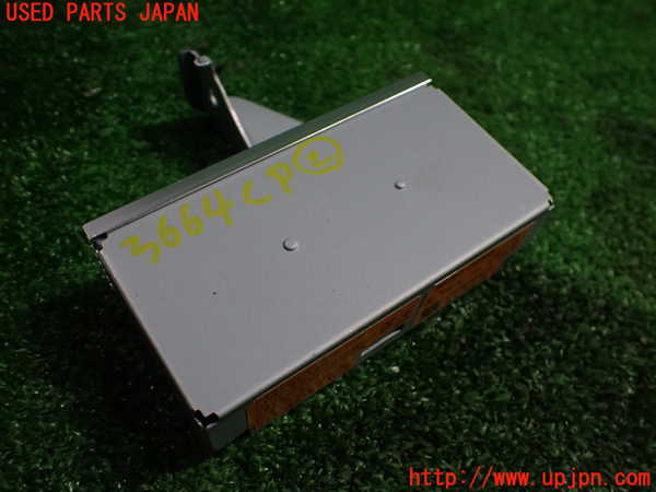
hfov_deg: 60.0
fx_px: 569
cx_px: 328
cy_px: 246
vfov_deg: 46.8
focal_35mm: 30
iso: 320
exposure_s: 1/125
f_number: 2.3
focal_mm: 5.4
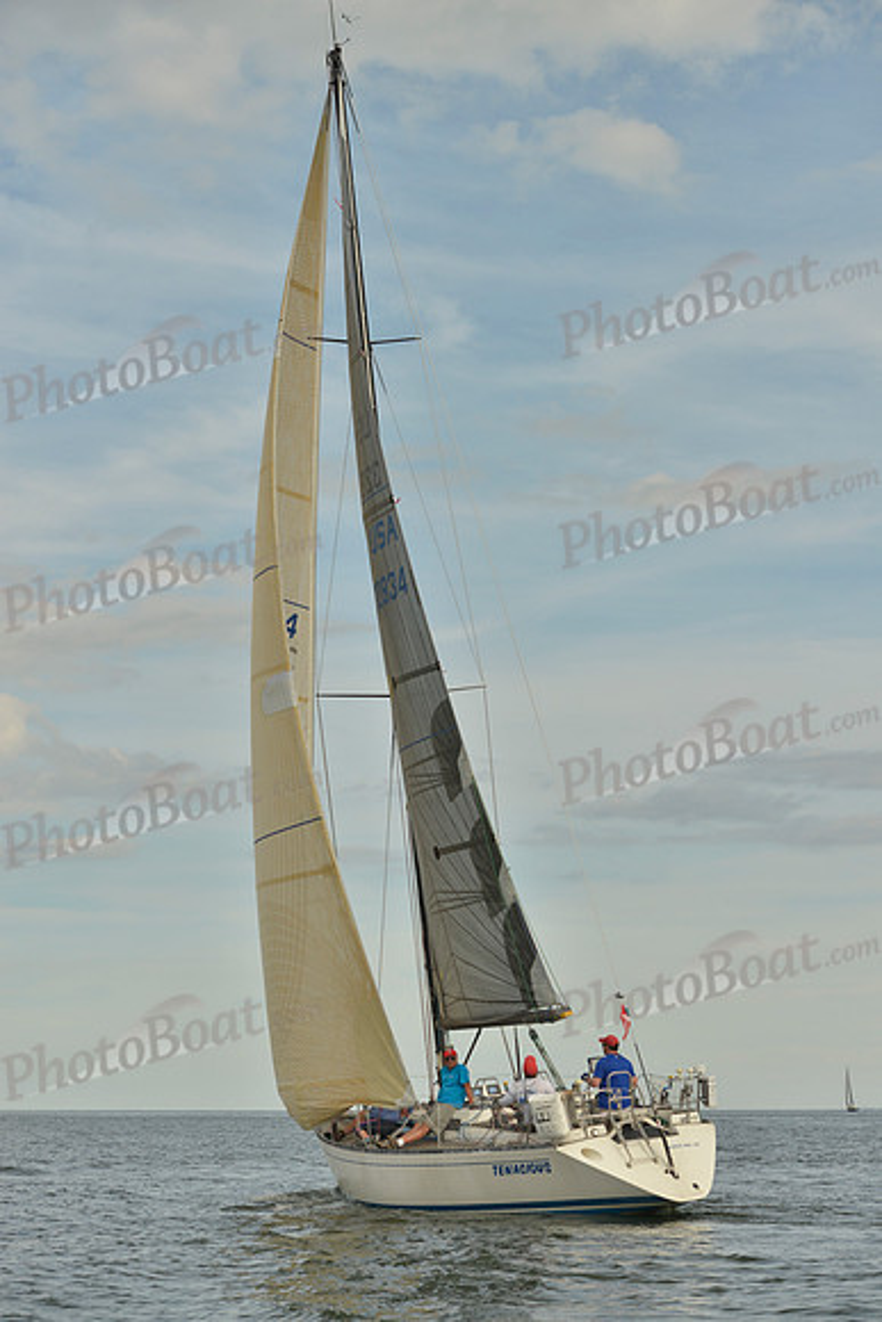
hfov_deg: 19.5
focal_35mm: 70
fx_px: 2571
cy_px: 661
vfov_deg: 28.8
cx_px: 441
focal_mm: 70
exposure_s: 1/1250
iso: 200
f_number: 6.3
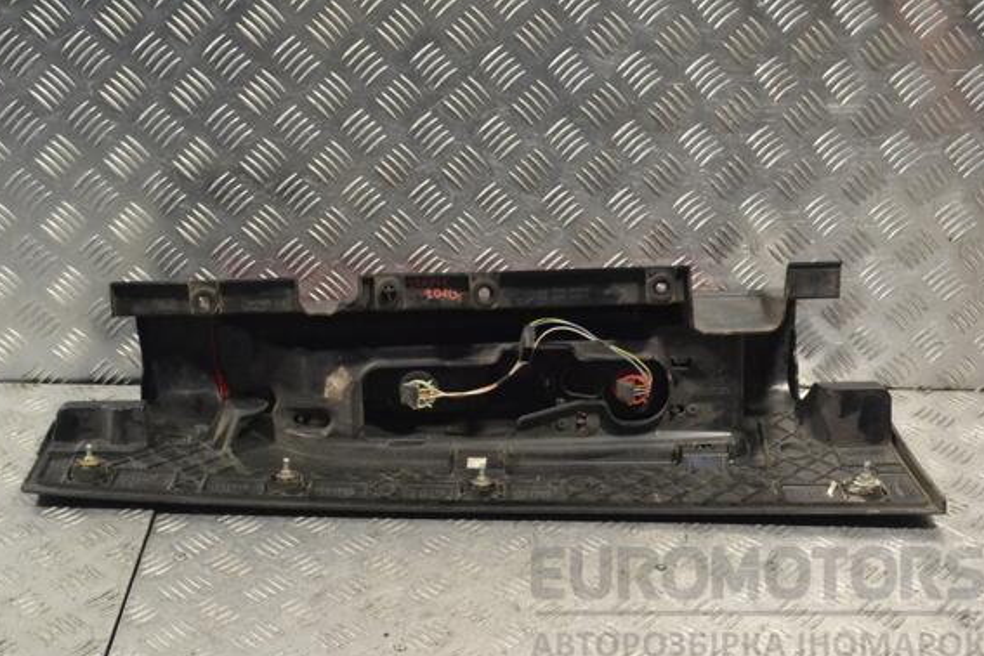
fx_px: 1476
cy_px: 342
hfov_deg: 36.9
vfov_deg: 25.1
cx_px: 498
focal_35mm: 54
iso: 3200
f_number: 9
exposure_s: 1/320
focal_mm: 34
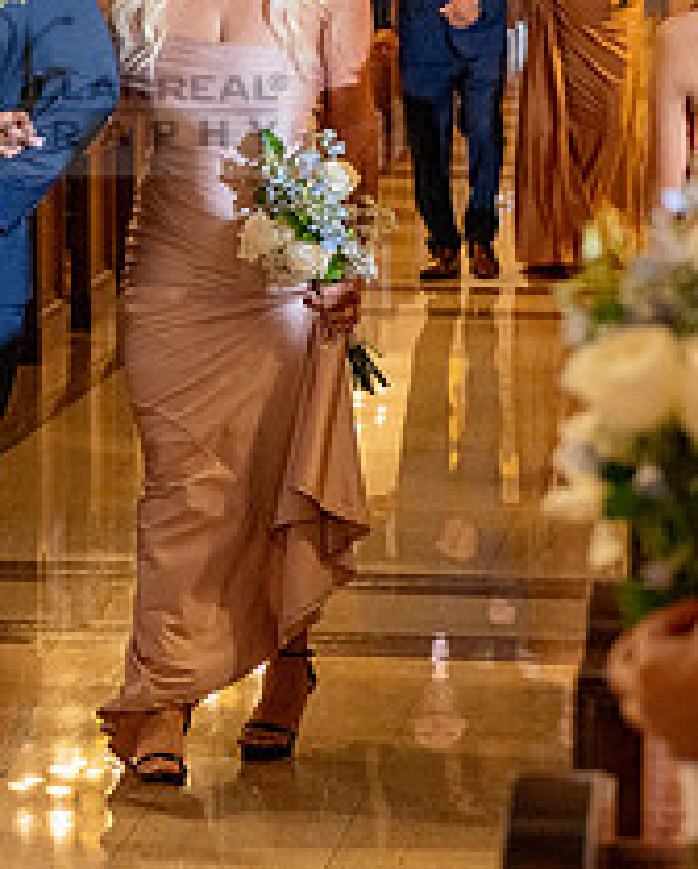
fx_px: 4686
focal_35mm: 182
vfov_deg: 10.5
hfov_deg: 8.5
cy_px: 77
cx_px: -37
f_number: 4.5
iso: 2000
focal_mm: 70
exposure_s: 1/200
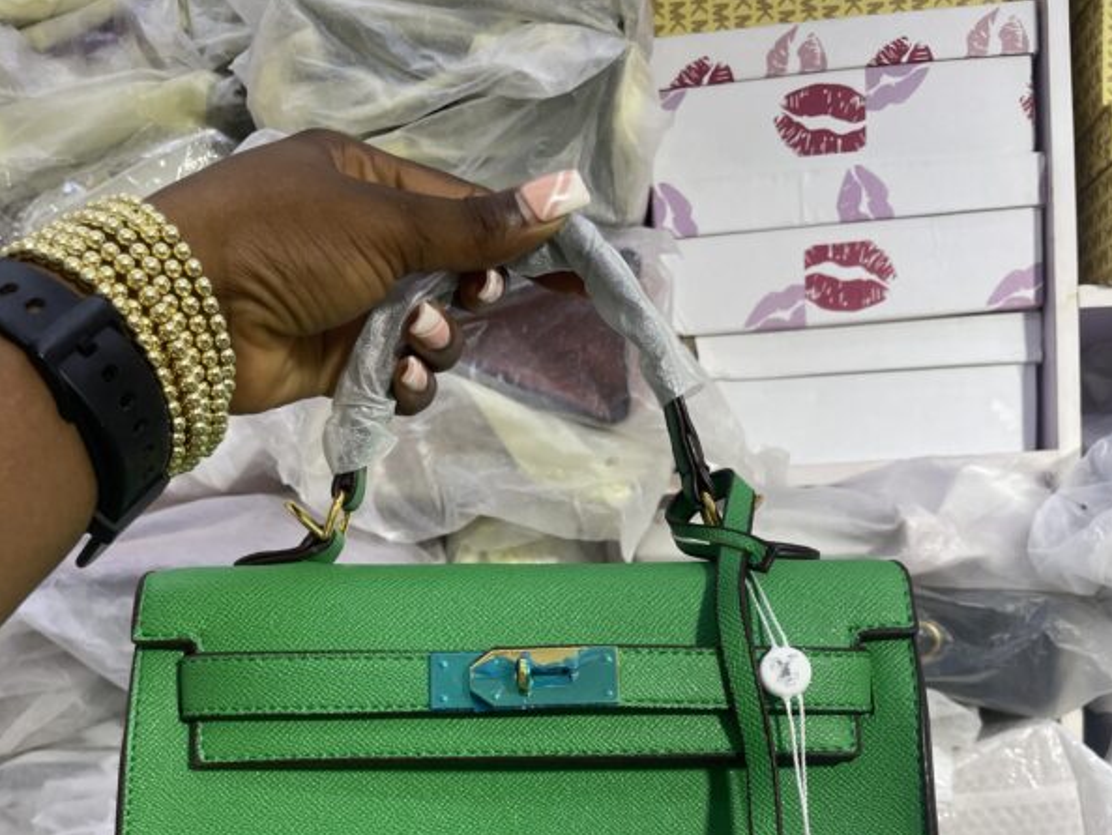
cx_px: 558
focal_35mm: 35
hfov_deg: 52.6
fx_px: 1125
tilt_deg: -6.1
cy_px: 741
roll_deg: +3.1
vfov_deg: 38.1
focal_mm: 4.2
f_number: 1.6
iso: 40
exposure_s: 1/100
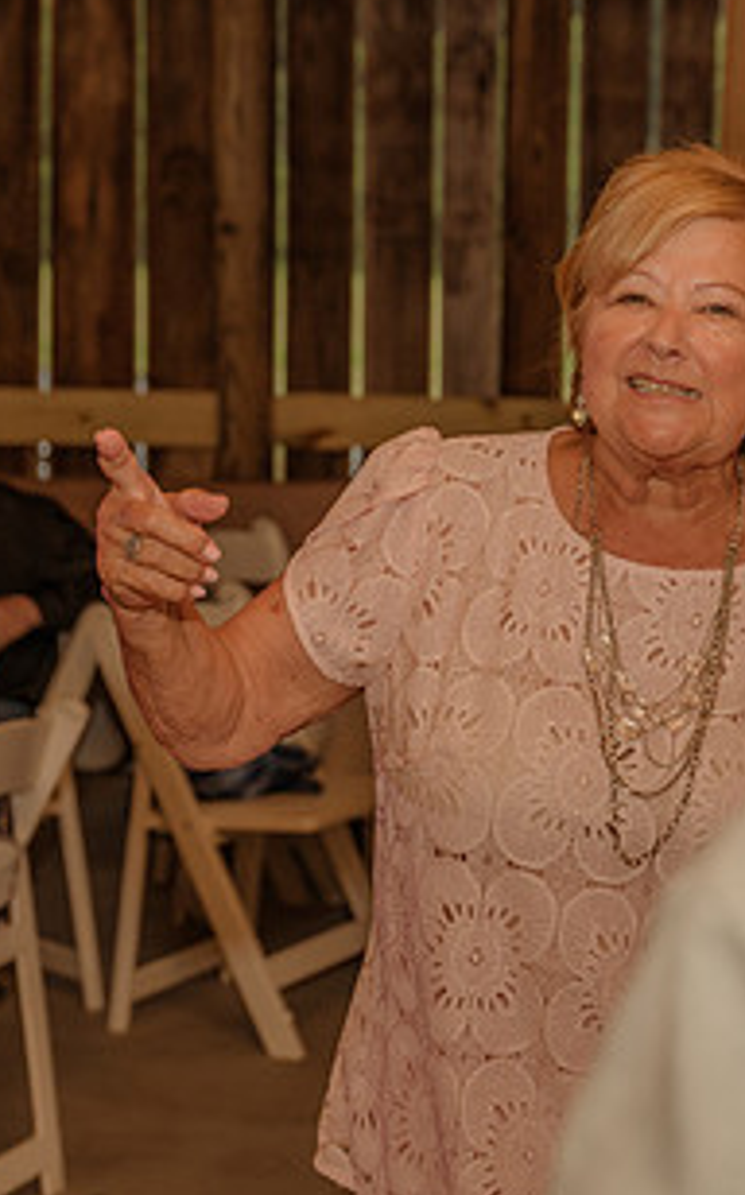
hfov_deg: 13.7
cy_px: 625
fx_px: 3059
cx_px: 698
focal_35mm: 94
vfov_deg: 22.1
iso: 320
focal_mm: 49
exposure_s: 1/200
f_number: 4
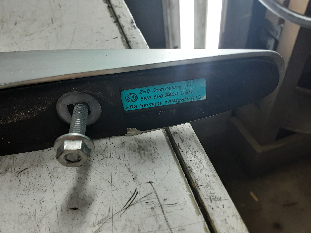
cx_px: 156
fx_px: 243
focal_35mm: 27
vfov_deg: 51.4
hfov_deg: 65.3
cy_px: 116
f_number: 1.9
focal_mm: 2.91
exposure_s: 1/50
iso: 100
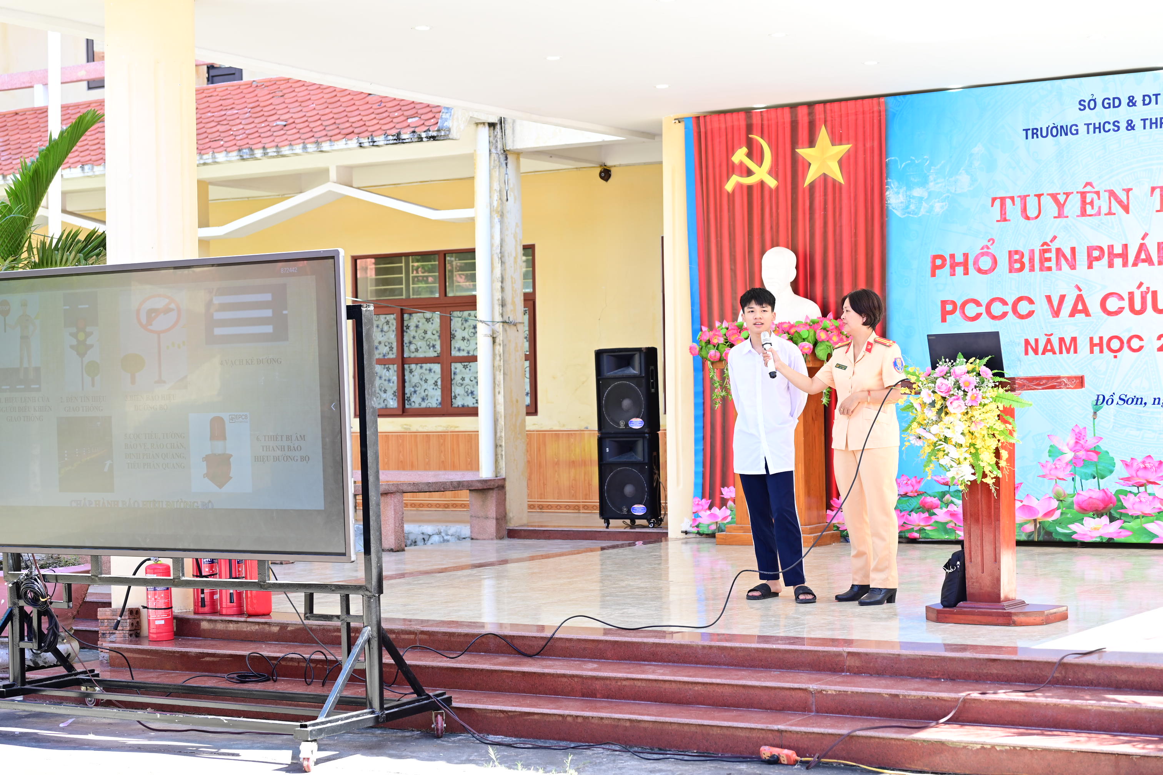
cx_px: 582
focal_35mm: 61
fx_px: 1970
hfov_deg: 32.9
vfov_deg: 22.3
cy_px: 388
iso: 160
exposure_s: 1/100
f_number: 4
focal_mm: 61
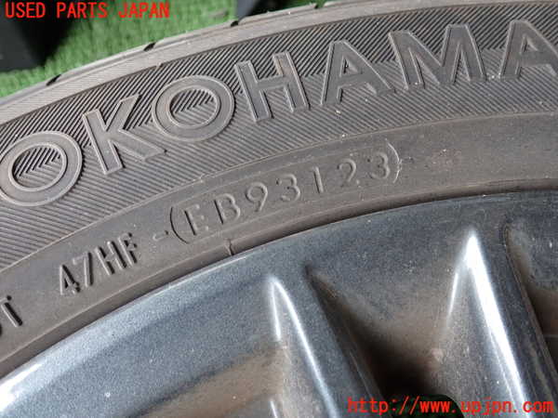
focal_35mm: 30
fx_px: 484
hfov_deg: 60.0
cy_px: 209
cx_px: 279
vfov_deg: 46.8
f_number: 2.3
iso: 200
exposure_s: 1/80
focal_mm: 5.4
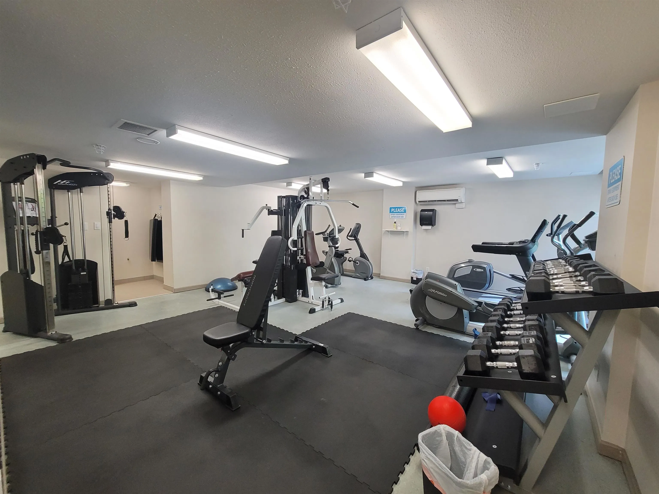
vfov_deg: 89.9
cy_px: 247
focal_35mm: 13
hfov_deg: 106.2
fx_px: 247
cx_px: 330
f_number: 2.2
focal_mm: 2.2
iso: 250
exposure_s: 1/60
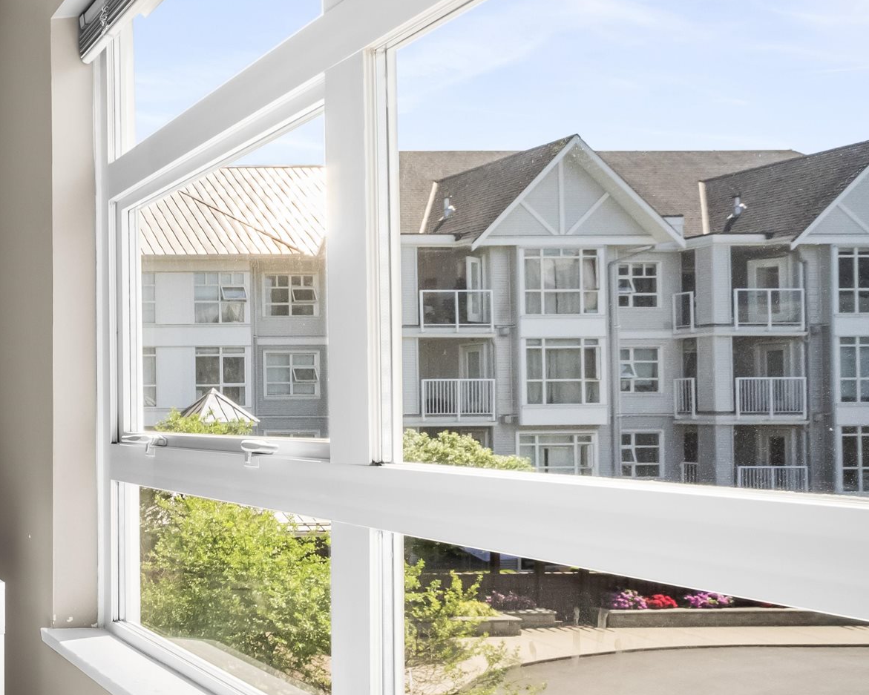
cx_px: -253
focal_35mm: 33
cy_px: 405
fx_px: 855
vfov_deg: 44.1
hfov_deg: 36.2
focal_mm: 9
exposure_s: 1/50
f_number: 9
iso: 250
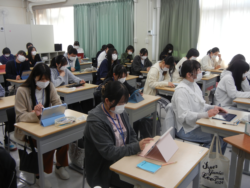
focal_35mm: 34
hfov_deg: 54.0
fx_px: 246
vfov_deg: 41.8
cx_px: 125
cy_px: 94
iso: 160
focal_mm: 6.2
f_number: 3.6
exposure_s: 1/41.4
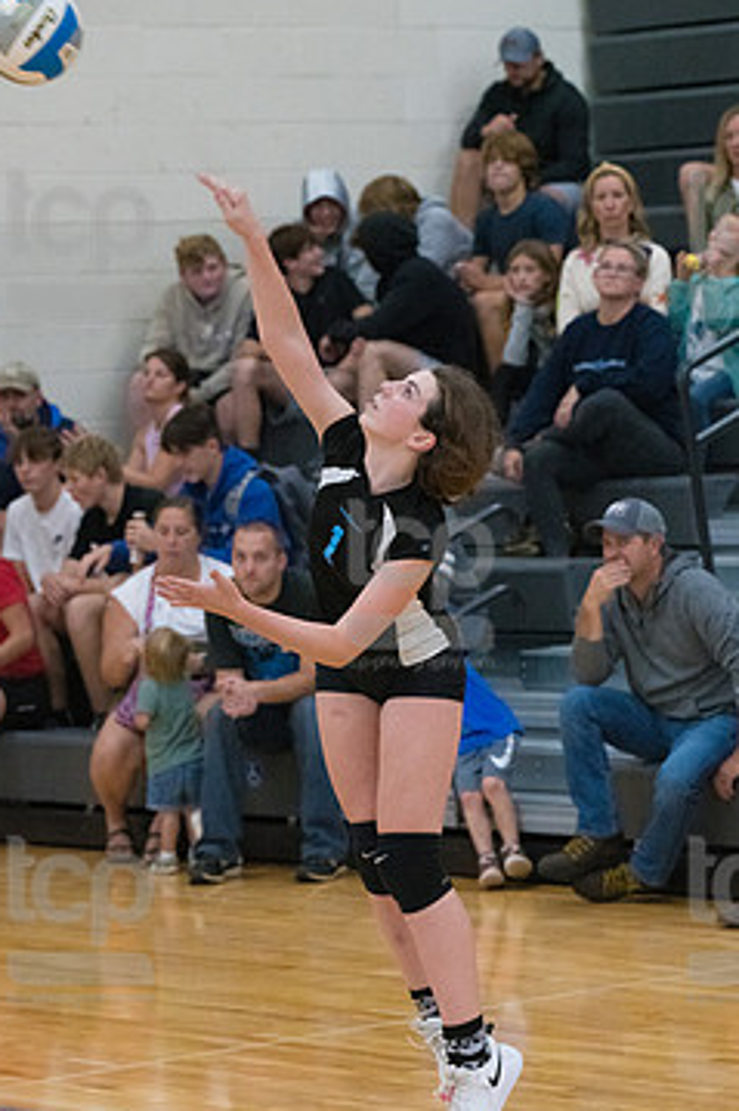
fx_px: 5023
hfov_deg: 8.4
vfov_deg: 12.6
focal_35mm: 163
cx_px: 421
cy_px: 585
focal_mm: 130
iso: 6400
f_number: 4.5
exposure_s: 1/1000
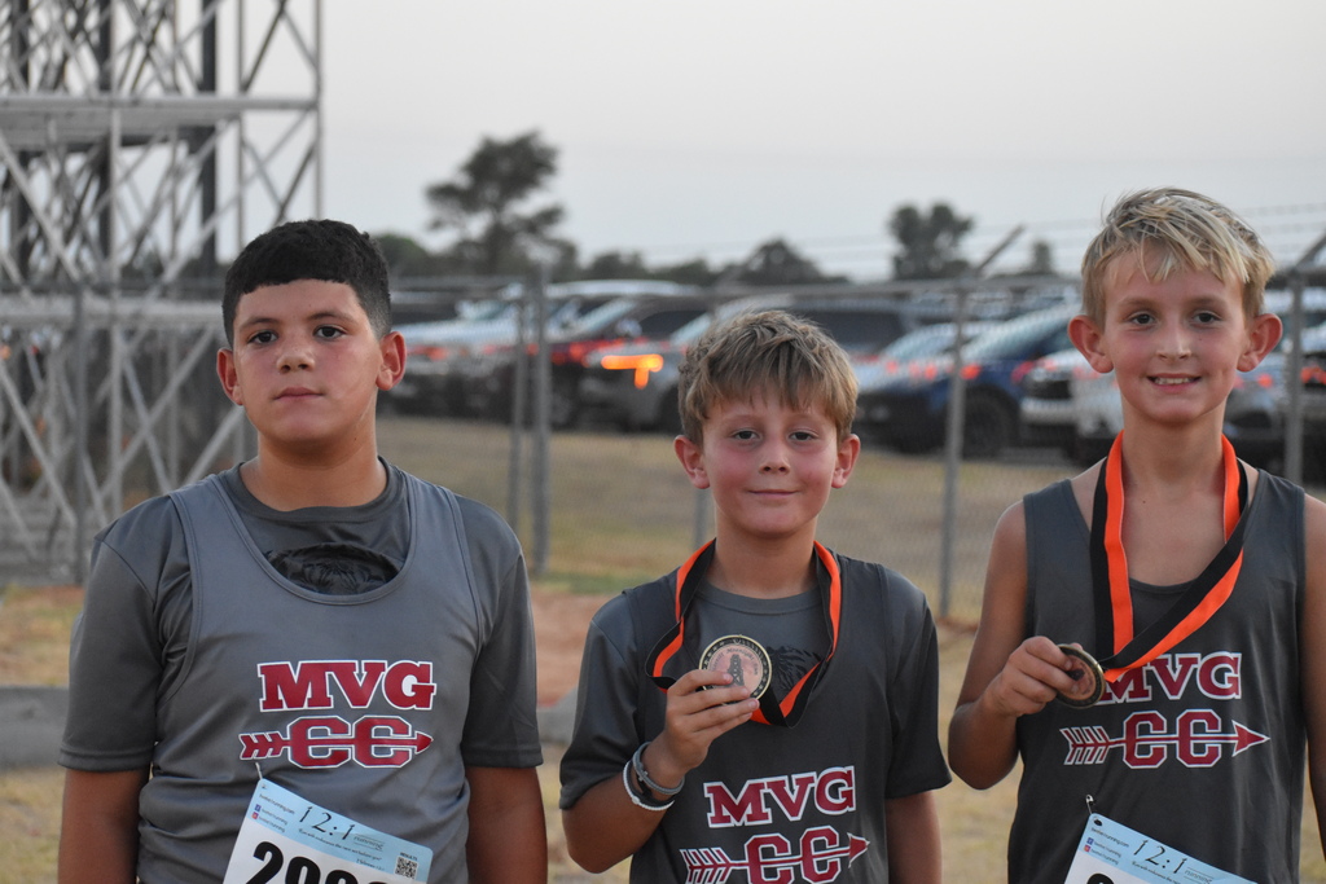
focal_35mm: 105
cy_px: 442
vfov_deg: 13.0
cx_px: 663
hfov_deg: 19.5
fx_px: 3868
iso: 3200
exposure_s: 1/200
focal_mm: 70
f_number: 4.5
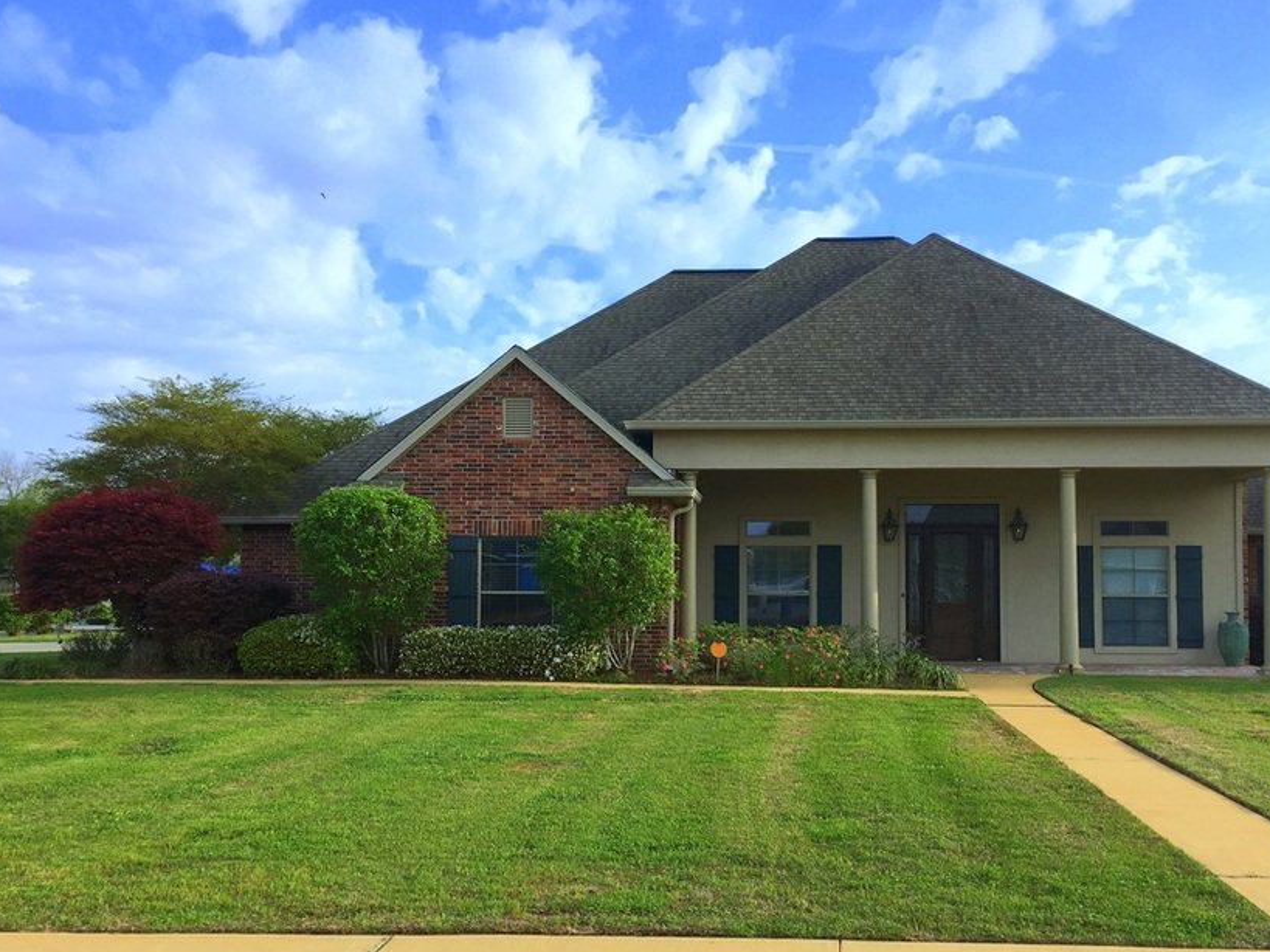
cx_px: 690
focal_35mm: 34
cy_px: 546
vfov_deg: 41.7
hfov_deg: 53.9
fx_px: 1247
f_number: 2.2
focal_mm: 4.15
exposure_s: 1/884
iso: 25
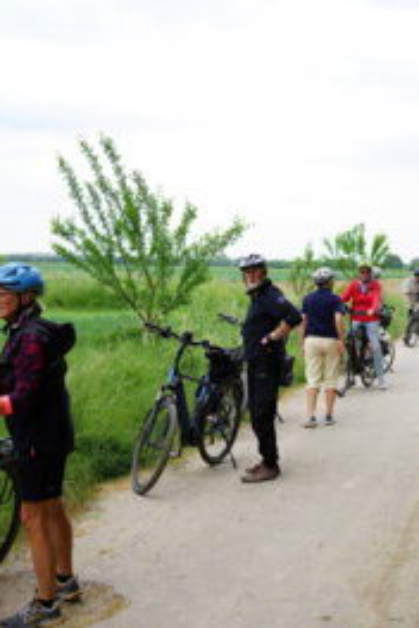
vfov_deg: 37.5
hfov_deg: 25.2
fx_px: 925
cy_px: 313
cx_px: 321
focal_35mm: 53
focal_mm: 35
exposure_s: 1/320
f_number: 4
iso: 100
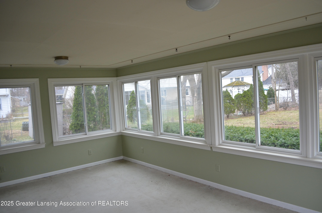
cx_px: 161
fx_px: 241
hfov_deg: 67.5
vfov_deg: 47.7
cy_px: 106
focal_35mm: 27
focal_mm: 18
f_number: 4
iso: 640
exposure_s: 1/60
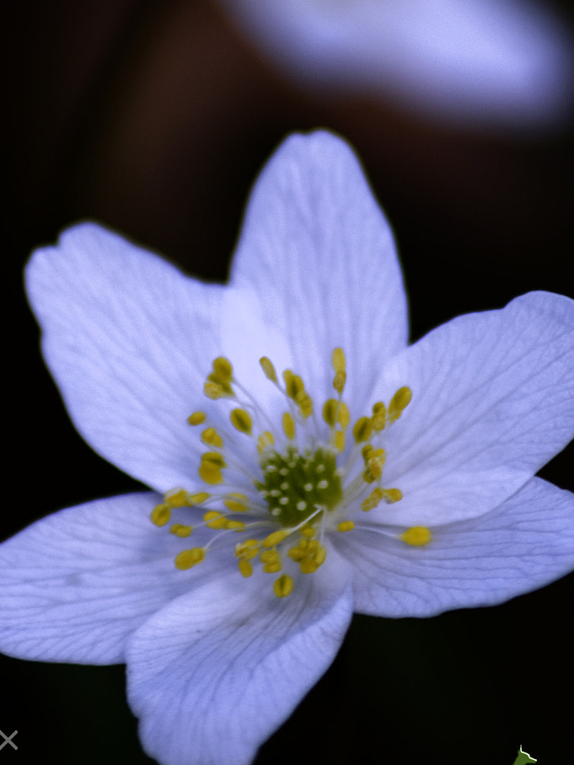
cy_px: 186
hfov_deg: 2.0
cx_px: 258
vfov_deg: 2.6
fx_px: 16847
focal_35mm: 762
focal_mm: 300
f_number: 8
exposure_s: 1/250
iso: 250
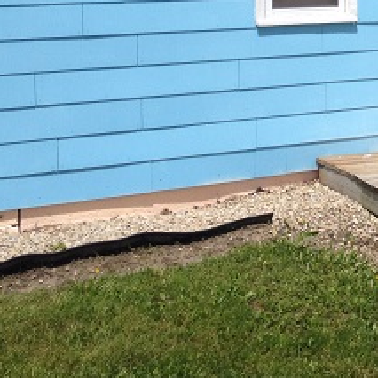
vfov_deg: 18.1
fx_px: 1149
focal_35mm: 93
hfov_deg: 17.8
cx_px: 444
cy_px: -16
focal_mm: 4.28
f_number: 2.4
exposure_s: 1/2045
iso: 50
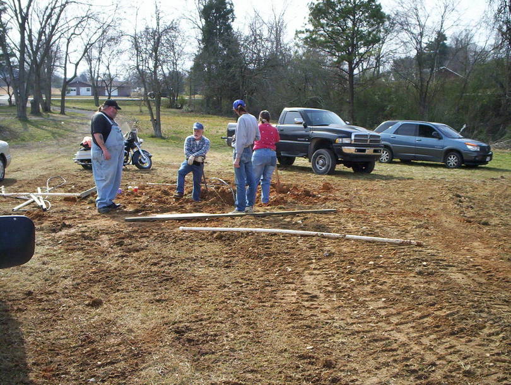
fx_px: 562
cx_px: 256
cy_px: 192
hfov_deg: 48.9
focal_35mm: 38
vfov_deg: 37.8
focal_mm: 4.99
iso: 100
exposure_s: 1/322
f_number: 4.5
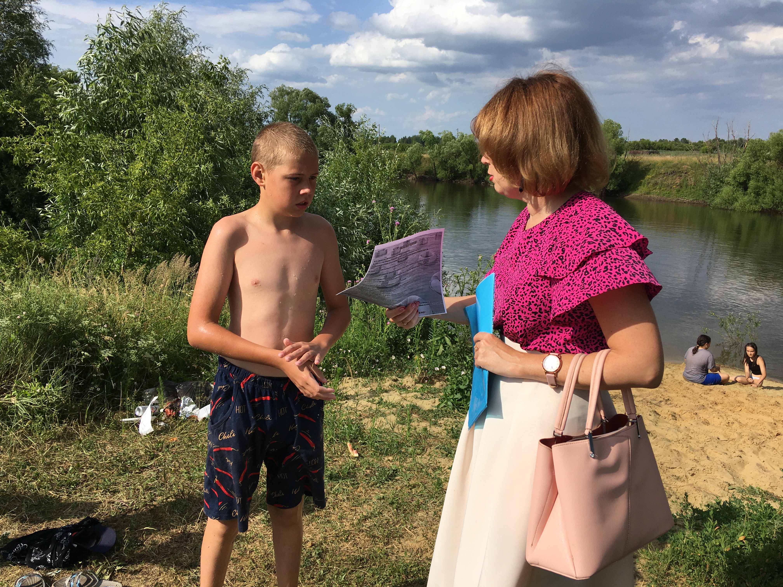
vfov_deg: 48.2
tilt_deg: -12.9
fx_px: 656
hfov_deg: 61.7
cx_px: 392
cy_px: 294
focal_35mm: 29
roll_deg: -2.2
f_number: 2.2
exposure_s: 1/2262
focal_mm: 4.15
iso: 25
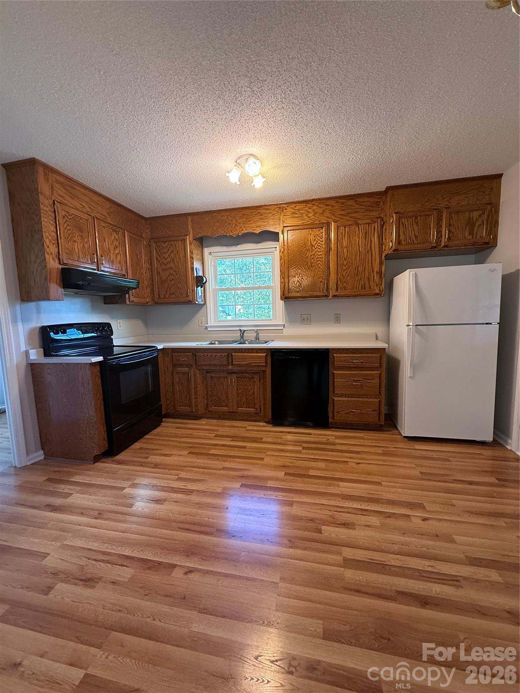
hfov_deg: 85.7
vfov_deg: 102.1
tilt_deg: -5.8
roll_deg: +1.1
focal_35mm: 14
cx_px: 260
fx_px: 280
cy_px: 346
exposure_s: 1/60
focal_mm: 2.22
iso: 250
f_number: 2.2
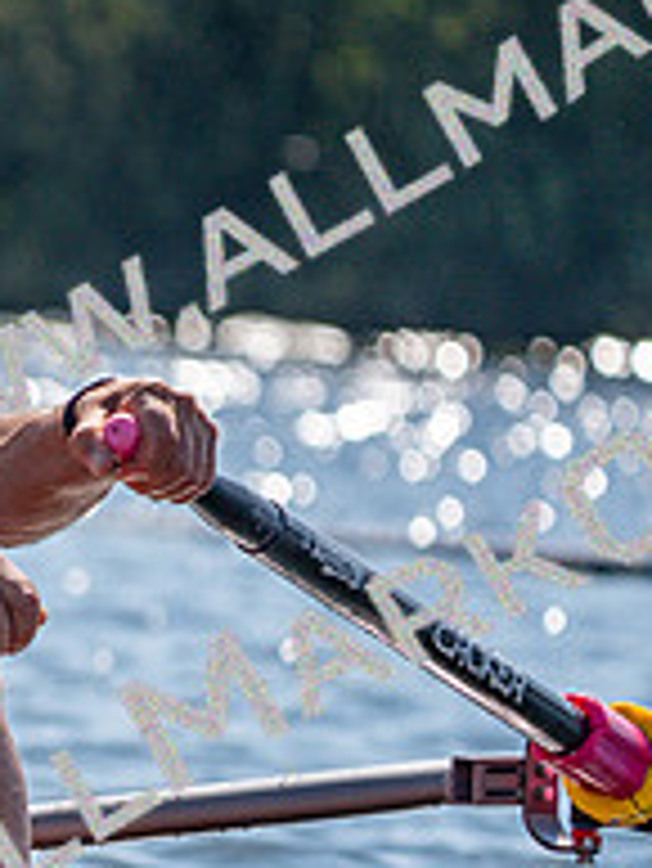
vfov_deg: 3.4
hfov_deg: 2.6
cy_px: 596
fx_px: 14475
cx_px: -553
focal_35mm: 577
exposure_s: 1/1600
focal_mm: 200
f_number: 5.6
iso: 250
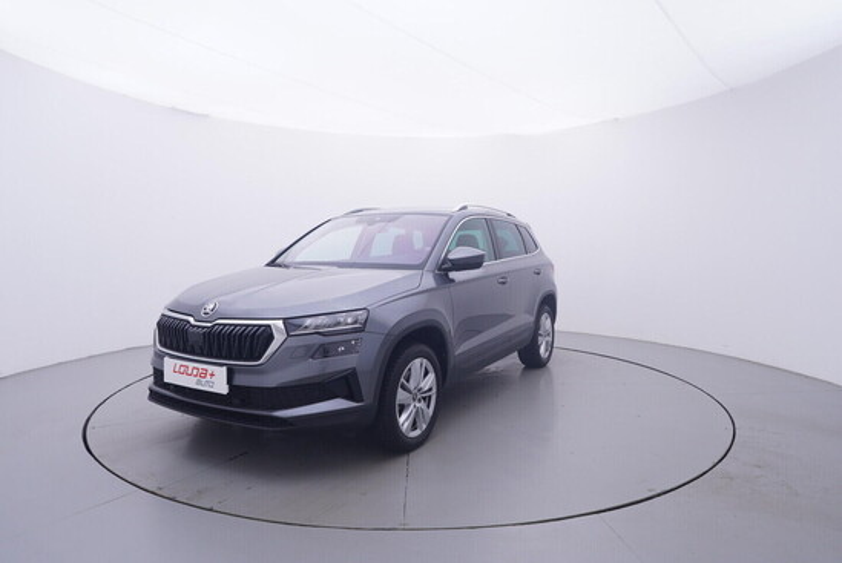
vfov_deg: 56.2
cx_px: 421
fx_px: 527
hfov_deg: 77.3
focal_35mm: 22
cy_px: 282
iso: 200
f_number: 5
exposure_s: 1/80
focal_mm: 15
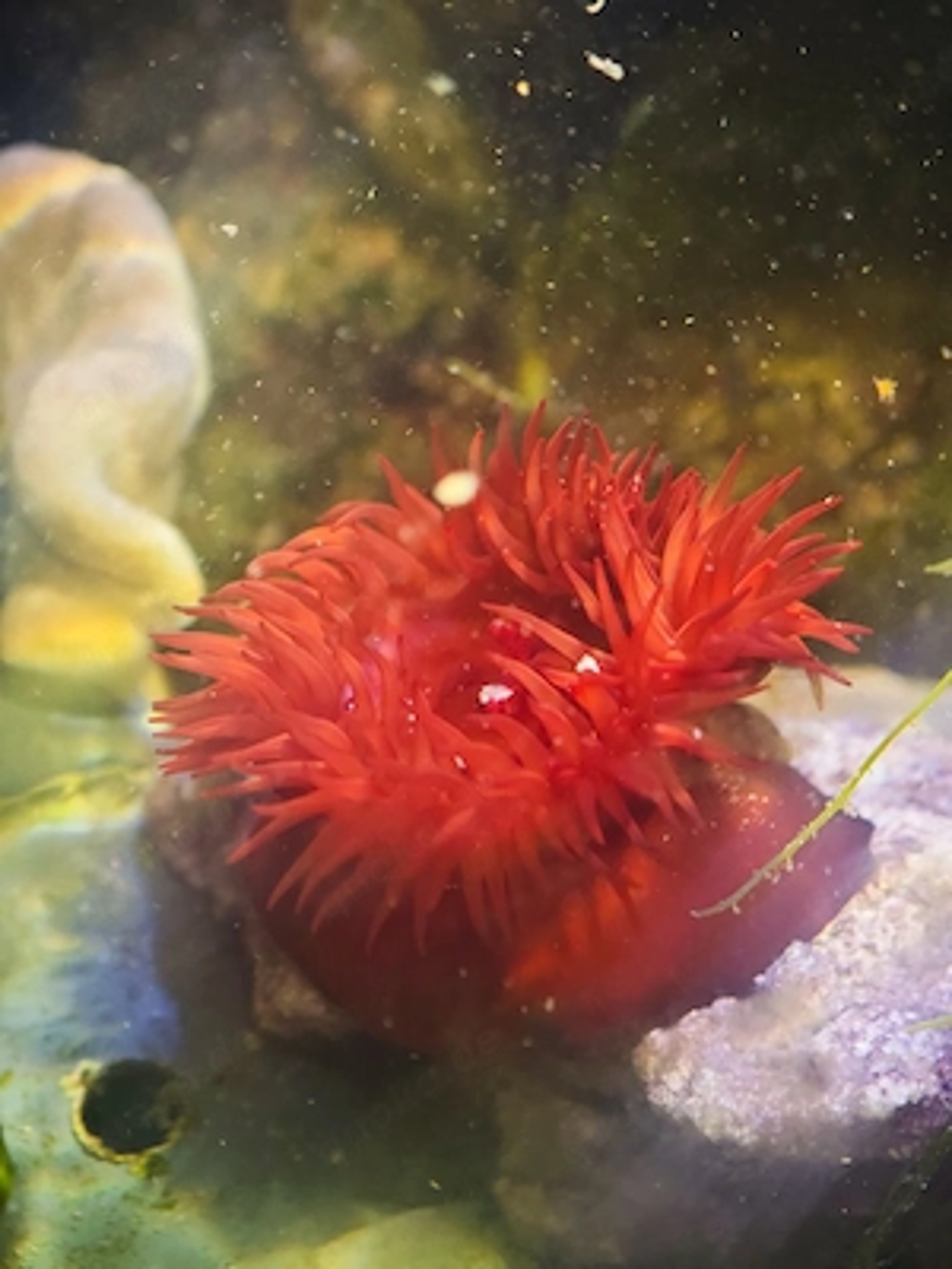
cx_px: 476
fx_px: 2567
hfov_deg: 21.0
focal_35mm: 70
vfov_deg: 27.8
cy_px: 634
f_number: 1.8
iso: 50
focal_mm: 11.5
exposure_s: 1/167
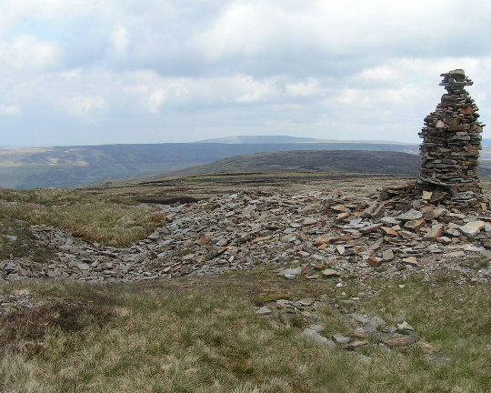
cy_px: 196
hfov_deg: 42.0
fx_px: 639
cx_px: 270
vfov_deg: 34.2
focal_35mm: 44
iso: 50
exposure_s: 1/200
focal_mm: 5.8
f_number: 5.6
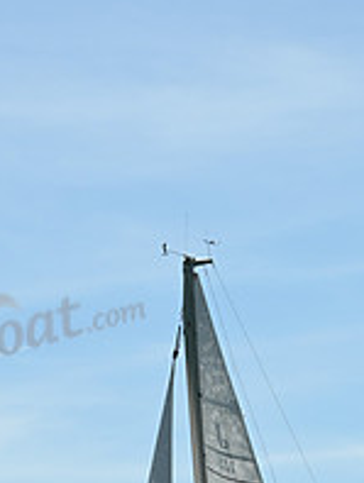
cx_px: 272
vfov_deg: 5.6
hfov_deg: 4.2
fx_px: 4925
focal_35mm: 352
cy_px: 664
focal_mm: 125
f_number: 8
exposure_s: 1/1000
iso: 320
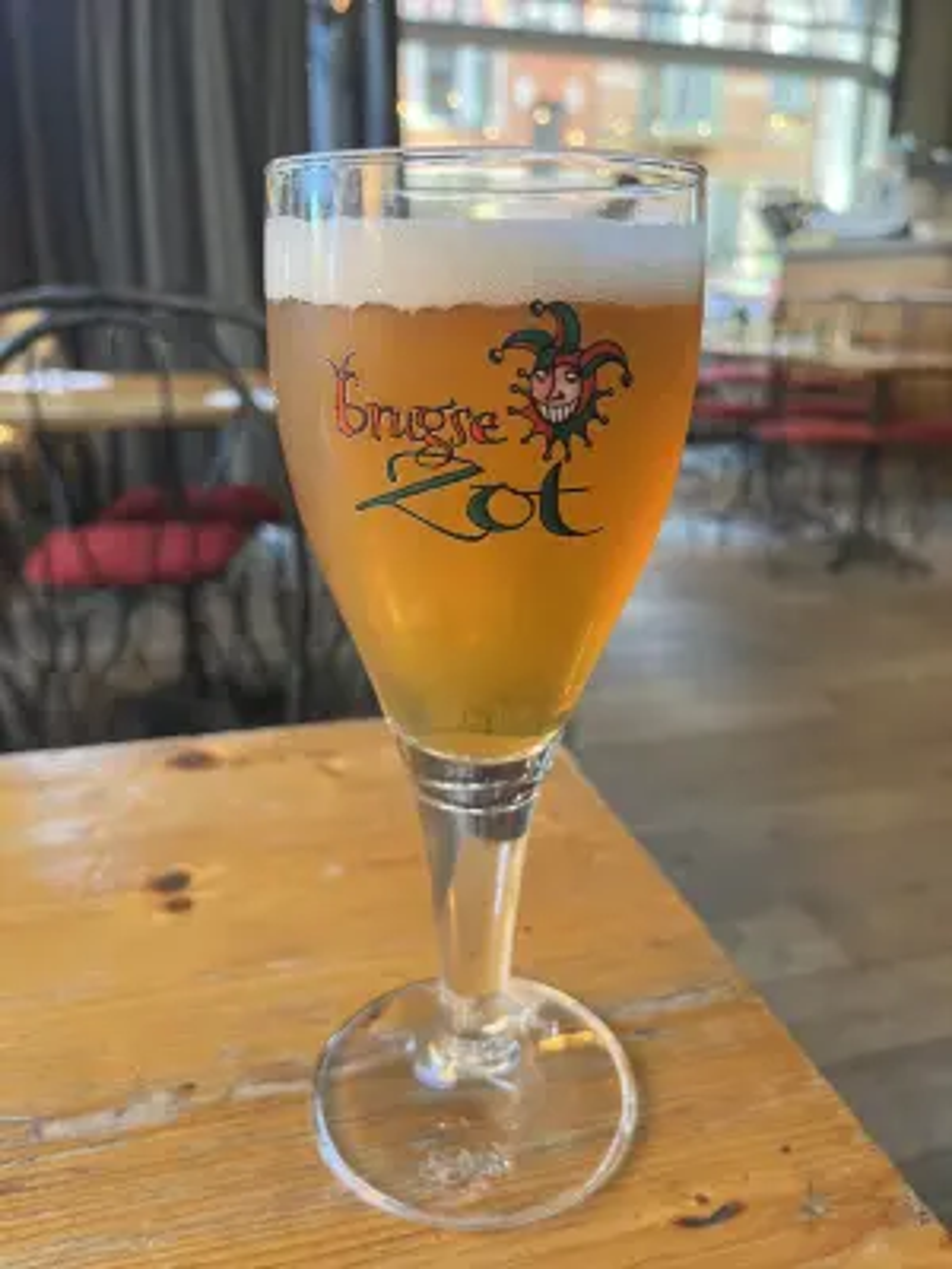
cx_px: 476
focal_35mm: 26
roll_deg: -0.8
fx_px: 953
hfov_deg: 53.1
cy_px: 634
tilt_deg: -20.4
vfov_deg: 67.3
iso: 100
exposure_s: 1/50
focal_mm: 5.1
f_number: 1.6
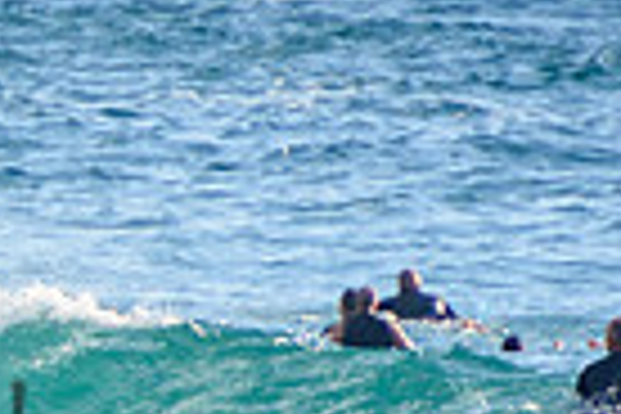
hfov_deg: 0.8
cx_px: -450
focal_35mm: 2568
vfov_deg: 0.5
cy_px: 358
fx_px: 44295
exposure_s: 1/2000
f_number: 5.6
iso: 400
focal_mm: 400
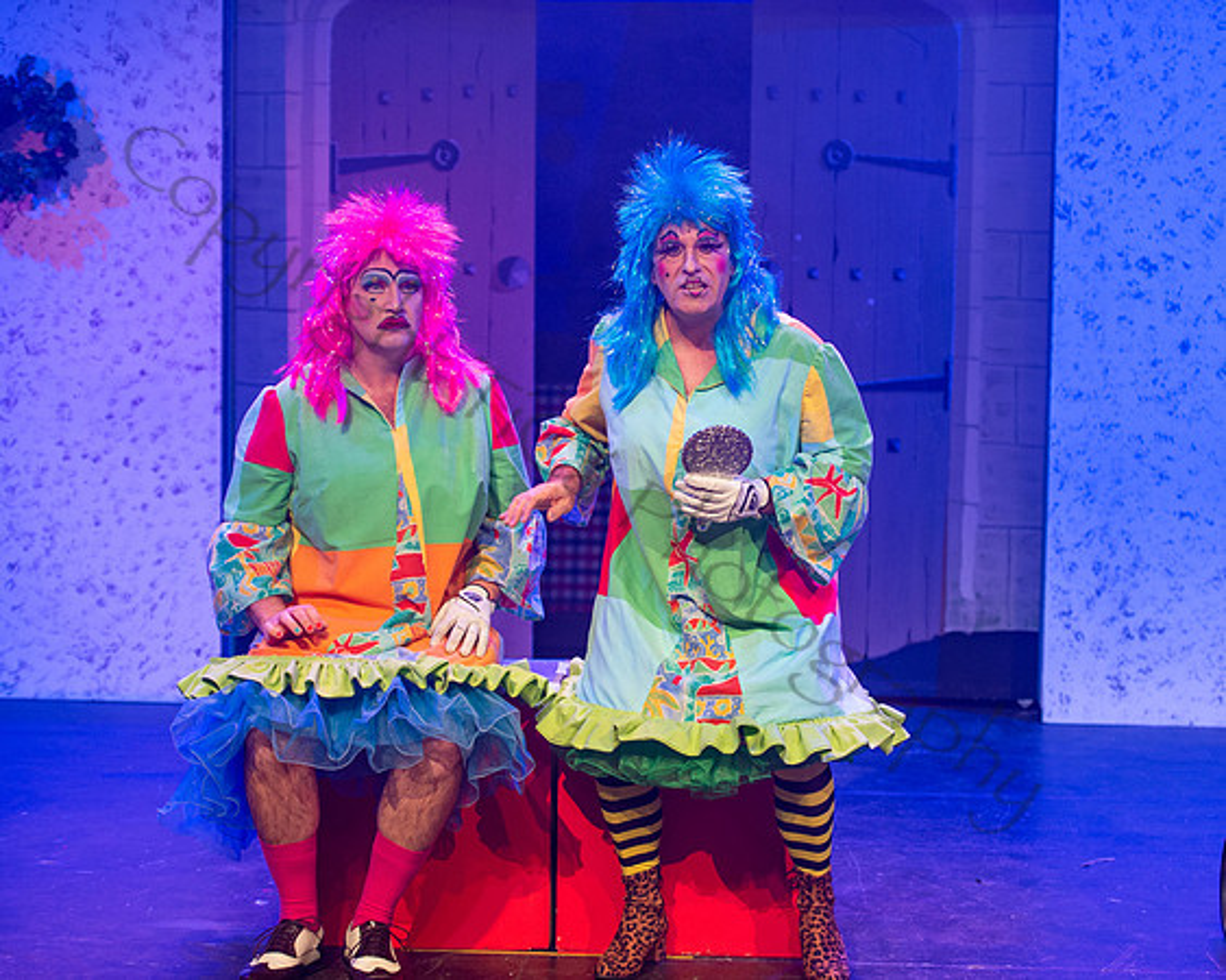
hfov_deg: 22.6
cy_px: 525
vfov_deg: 18.1
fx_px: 3069
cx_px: 709
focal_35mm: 85
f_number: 2.8
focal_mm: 70
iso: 1000
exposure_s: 1/400
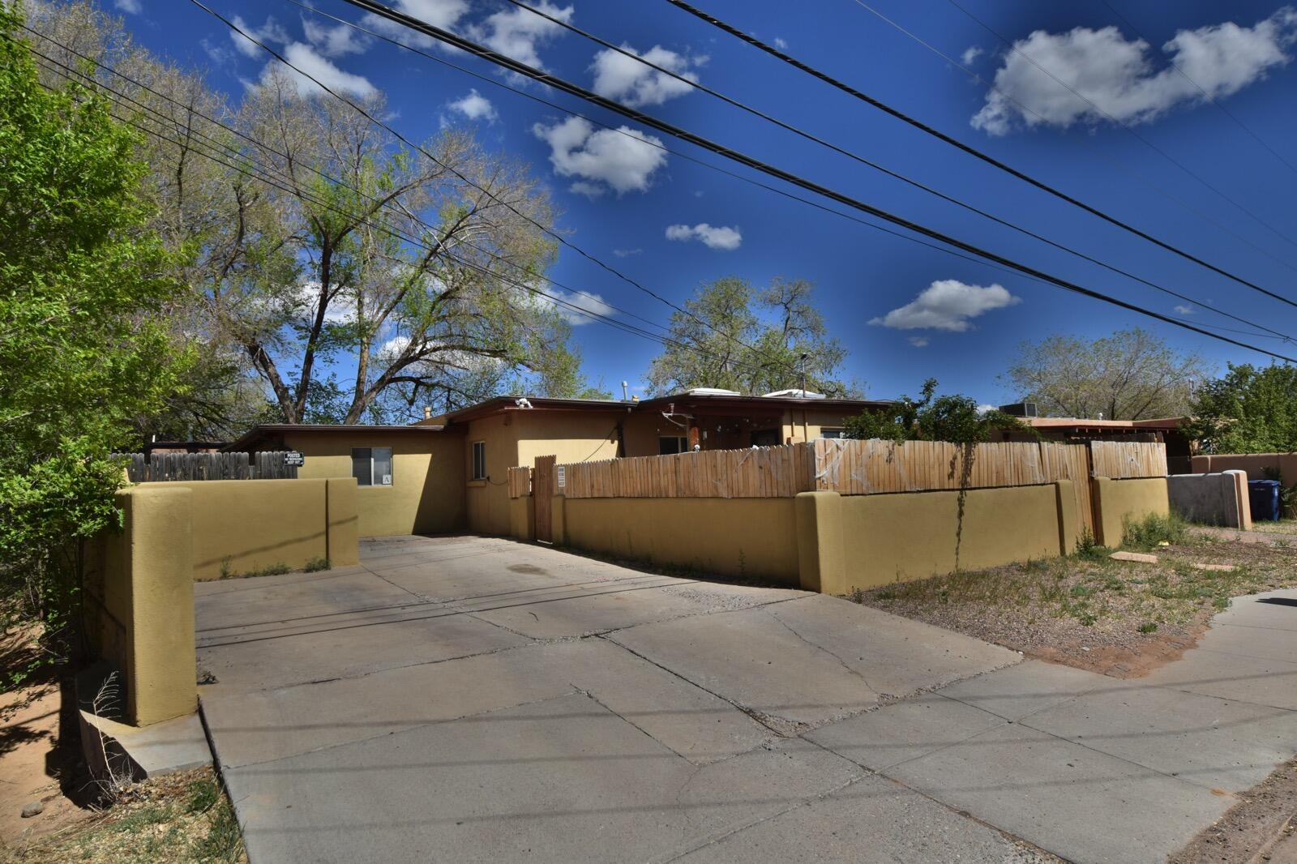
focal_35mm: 21
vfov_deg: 59.5
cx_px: 648
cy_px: 432
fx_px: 756
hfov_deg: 81.2
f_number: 10
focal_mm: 14
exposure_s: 1/400
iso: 100
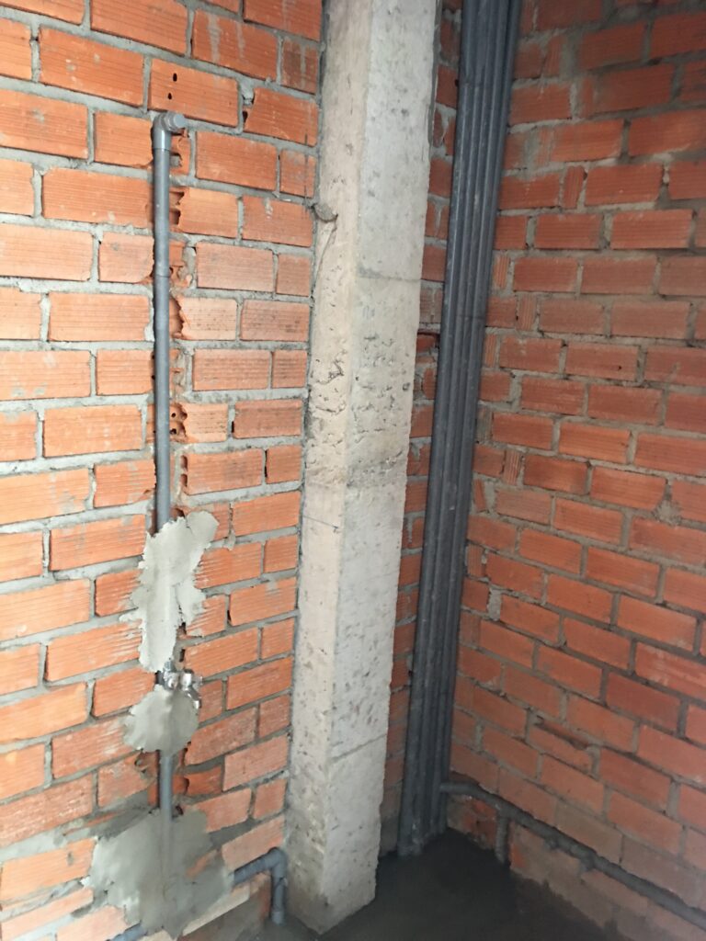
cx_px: 353
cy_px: 470
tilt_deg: -10.8
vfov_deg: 61.7
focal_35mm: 29
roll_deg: -3.6
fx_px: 789
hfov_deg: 48.2
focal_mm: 4.15
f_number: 2.2
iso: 125
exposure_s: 1/8
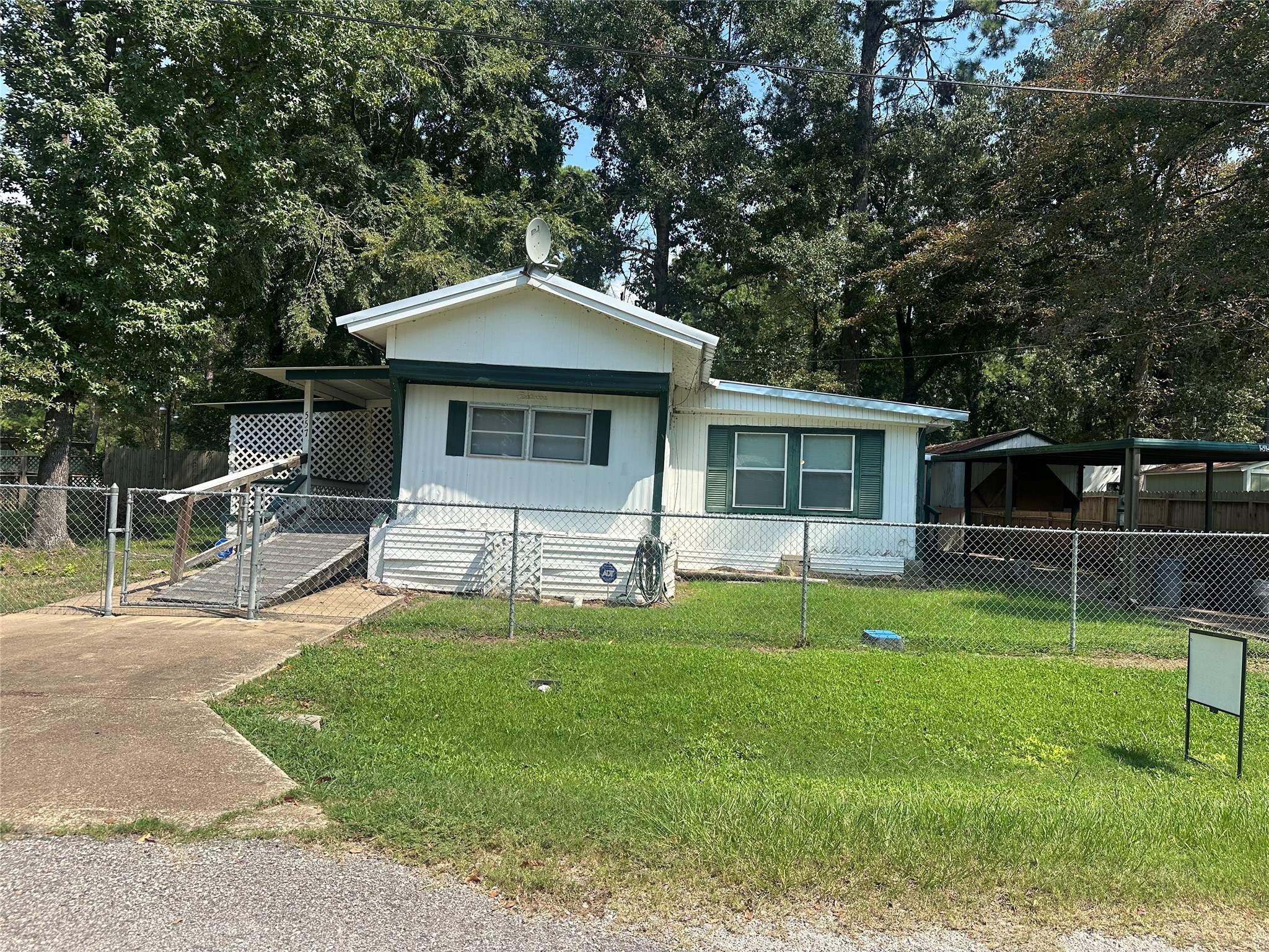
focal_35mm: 24
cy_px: 476
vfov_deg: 56.8
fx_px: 880
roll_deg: -3.0
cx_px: 634
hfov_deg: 71.6
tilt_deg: +1.0
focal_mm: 6.86
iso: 80
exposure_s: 1/2967
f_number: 1.78
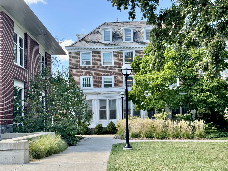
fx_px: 316
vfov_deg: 30.3
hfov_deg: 39.7
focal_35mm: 48
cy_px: 86
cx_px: 114
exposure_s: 1/454
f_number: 1.78
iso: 64
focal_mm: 6.76
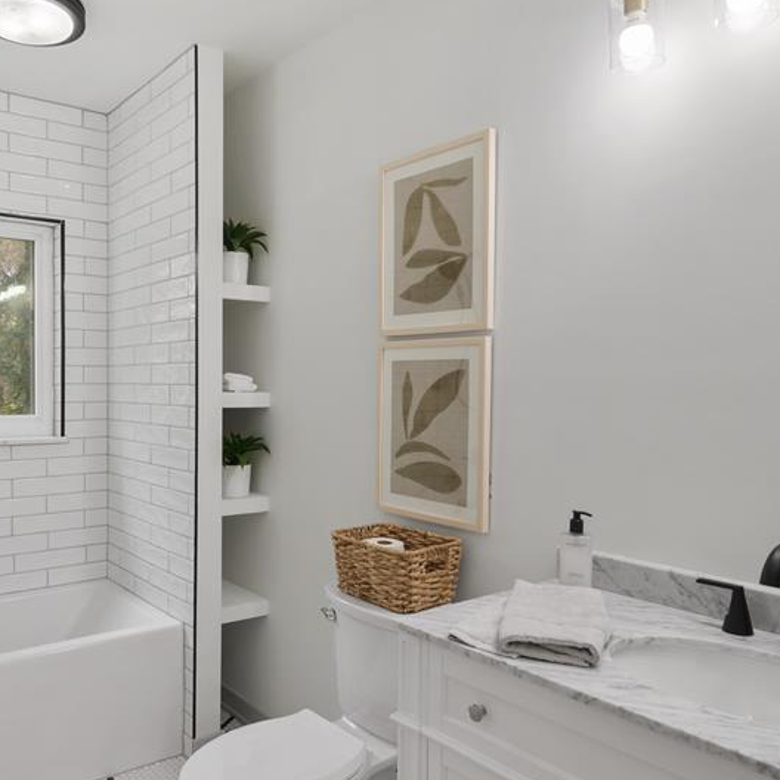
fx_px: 714
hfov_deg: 56.6
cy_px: 426
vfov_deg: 57.2
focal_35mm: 28
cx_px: 294
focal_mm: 17
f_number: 9
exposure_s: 1/60
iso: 320
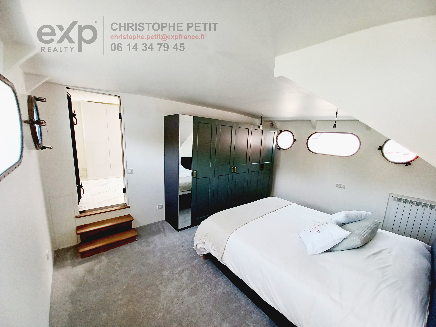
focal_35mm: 13
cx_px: 218
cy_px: 164
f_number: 2.2
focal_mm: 1.42
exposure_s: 1/50
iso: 80
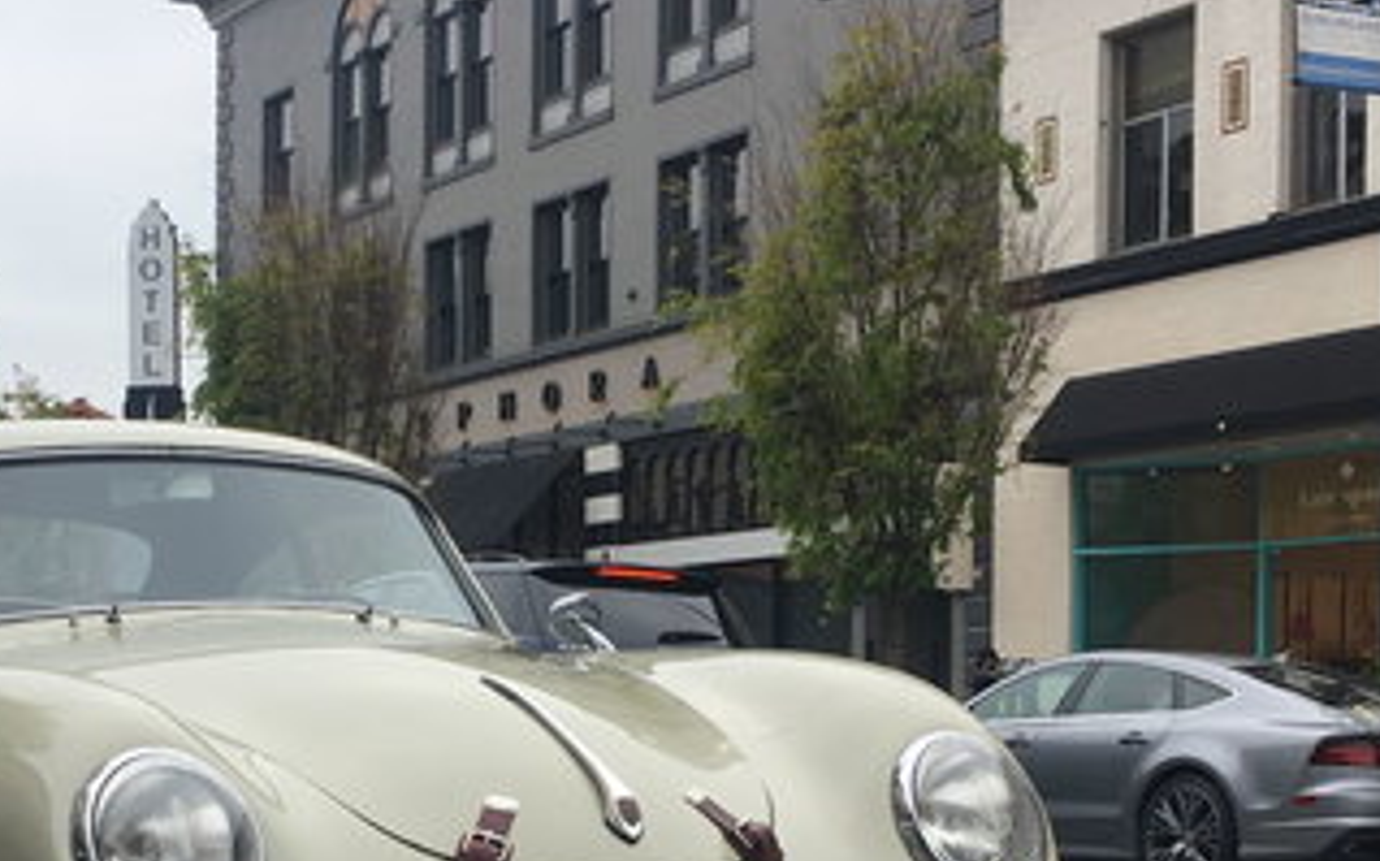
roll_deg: +0.5
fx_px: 2782
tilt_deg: -0.2
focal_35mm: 74
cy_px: 779
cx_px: 450
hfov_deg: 27.7
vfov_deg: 17.3
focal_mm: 4.15
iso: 25
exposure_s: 1/523
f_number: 2.2
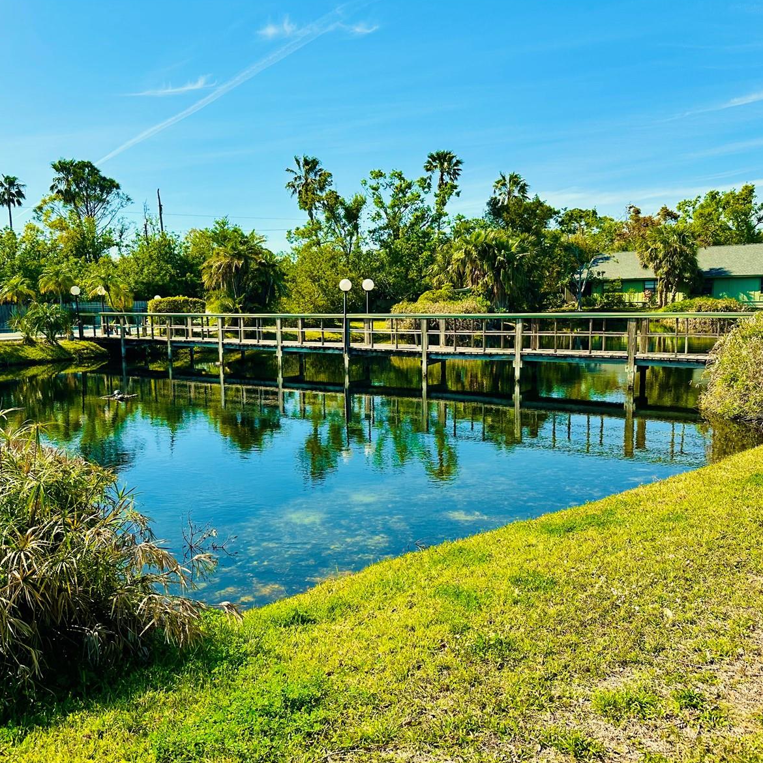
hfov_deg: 55.5
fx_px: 723
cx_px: 338
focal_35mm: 29
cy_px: 384
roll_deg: +1.1
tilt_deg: -6.7
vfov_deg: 55.6
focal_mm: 6.86
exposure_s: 1/3247
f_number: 1.78
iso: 80
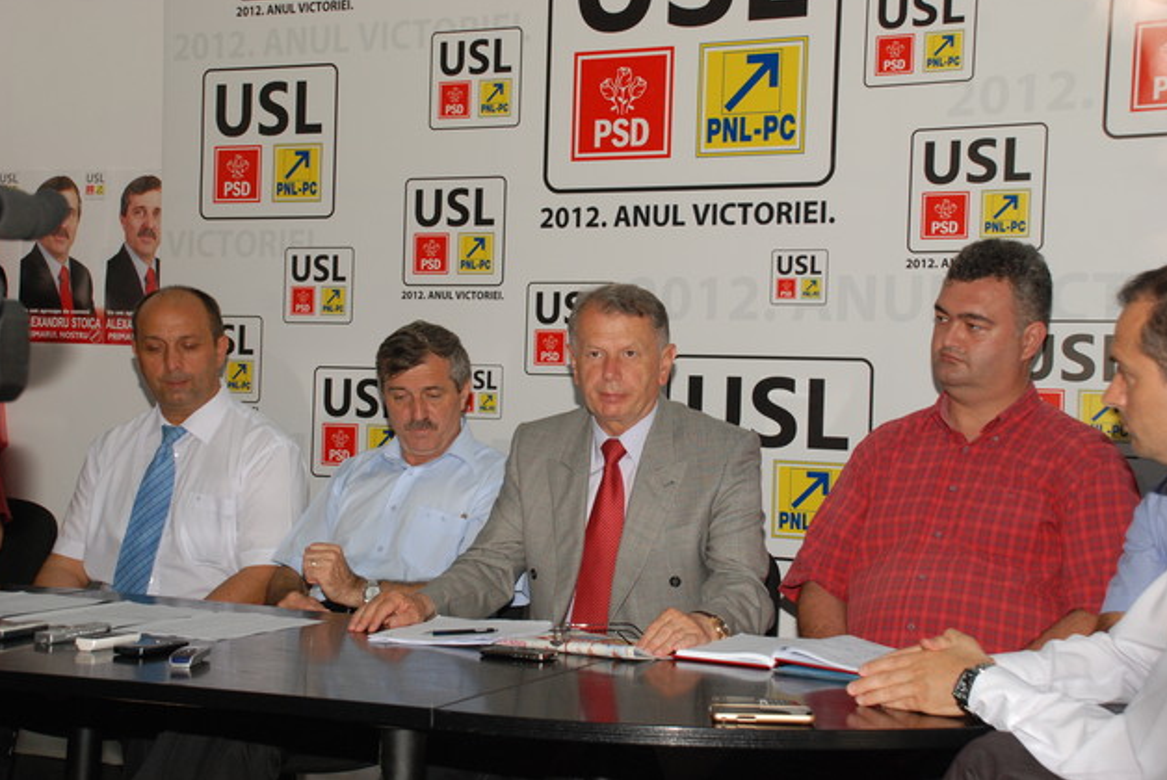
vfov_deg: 25.3
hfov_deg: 37.2
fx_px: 1736
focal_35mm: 54
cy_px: 384
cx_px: 578
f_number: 6.3
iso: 500
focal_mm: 35
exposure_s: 1/160
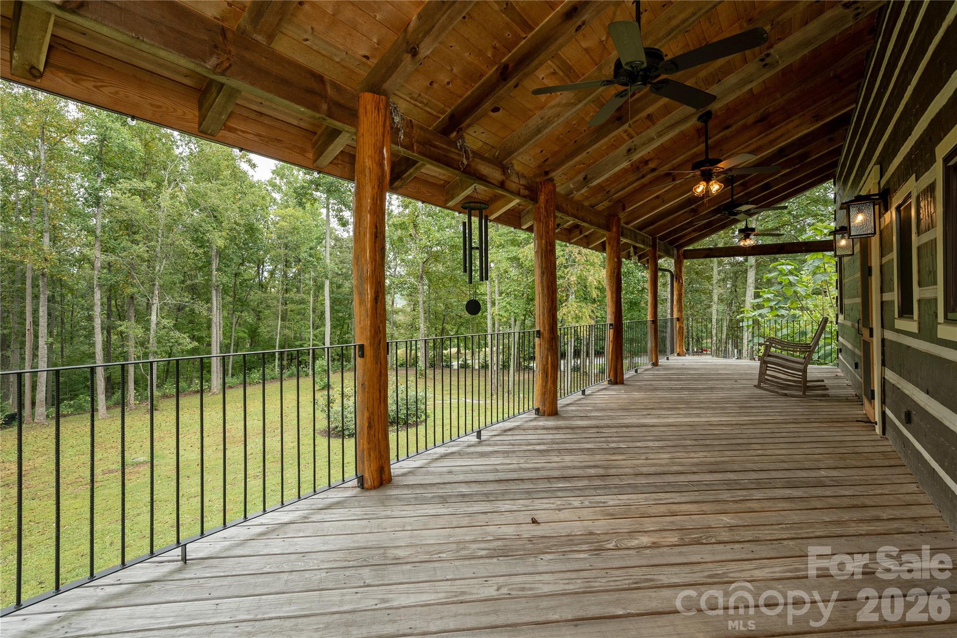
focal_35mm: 15
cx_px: 478
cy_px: 319
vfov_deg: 77.3
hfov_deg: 100.4
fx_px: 399
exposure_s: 1/100
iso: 320
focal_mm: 15
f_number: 7.1
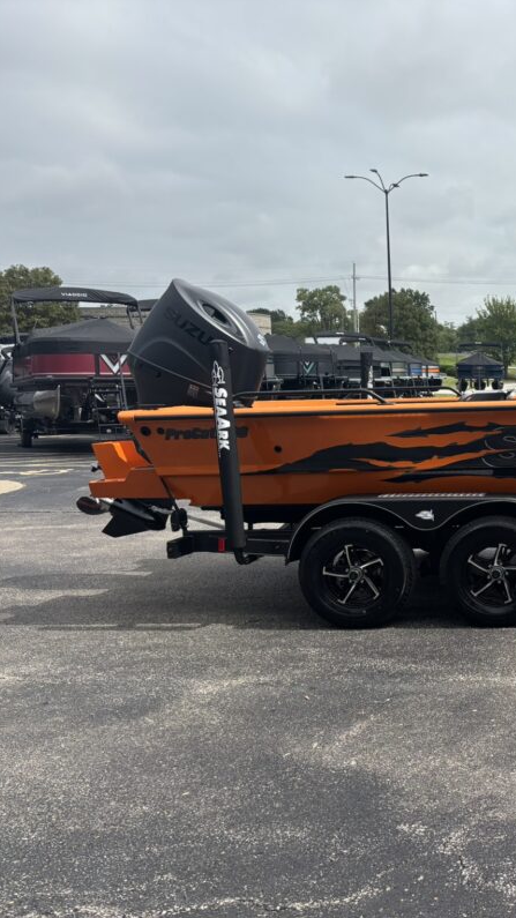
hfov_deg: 27.6
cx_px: 612
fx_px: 925
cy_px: 457
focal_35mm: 38
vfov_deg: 52.8
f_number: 1.6
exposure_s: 1/5618
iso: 50
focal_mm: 5.96
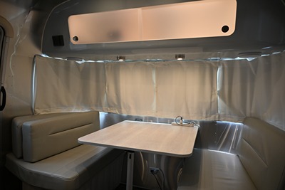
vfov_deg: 50.4
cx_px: 142
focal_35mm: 26
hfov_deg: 70.4
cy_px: 95
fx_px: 202
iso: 1000
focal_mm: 25.5
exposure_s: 1/125
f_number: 4.2
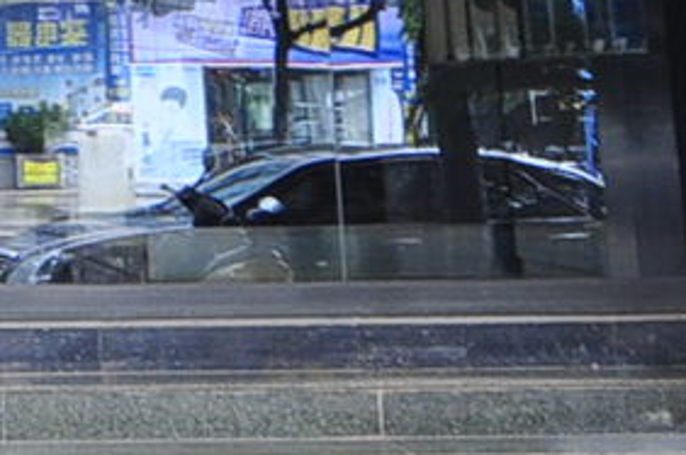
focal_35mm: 122
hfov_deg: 15.8
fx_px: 2323
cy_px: -428
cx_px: -264
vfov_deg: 10.4
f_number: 6.3
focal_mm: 13
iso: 400
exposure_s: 1/20
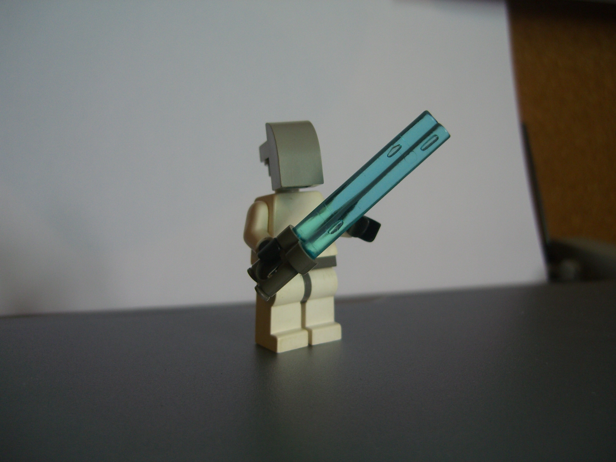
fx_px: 676
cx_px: 308
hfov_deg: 49.0
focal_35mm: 38
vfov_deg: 37.7
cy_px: 231
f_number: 2.8
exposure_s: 1/50
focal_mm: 7.9
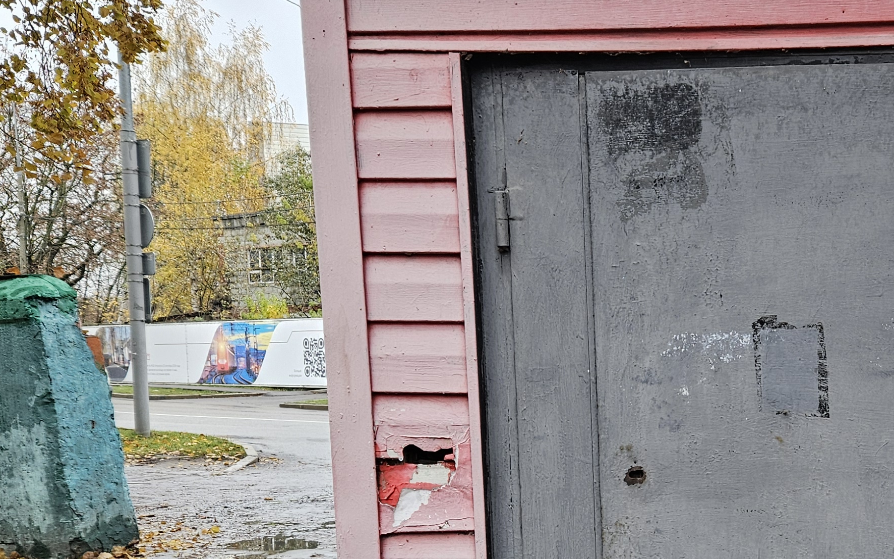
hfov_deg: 34.8
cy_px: 519
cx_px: 808
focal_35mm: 55
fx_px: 1340
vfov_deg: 22.9
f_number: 1.8
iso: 50
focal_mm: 5.4
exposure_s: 1/190
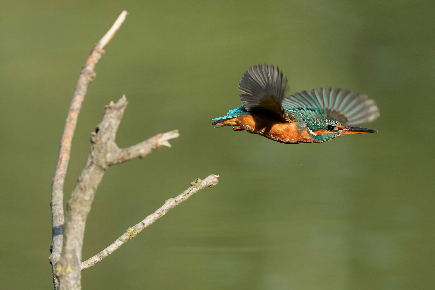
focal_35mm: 600
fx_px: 7249
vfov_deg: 2.3
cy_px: 145
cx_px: 218
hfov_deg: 3.4
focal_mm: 600
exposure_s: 1/3200
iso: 800
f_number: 4.5
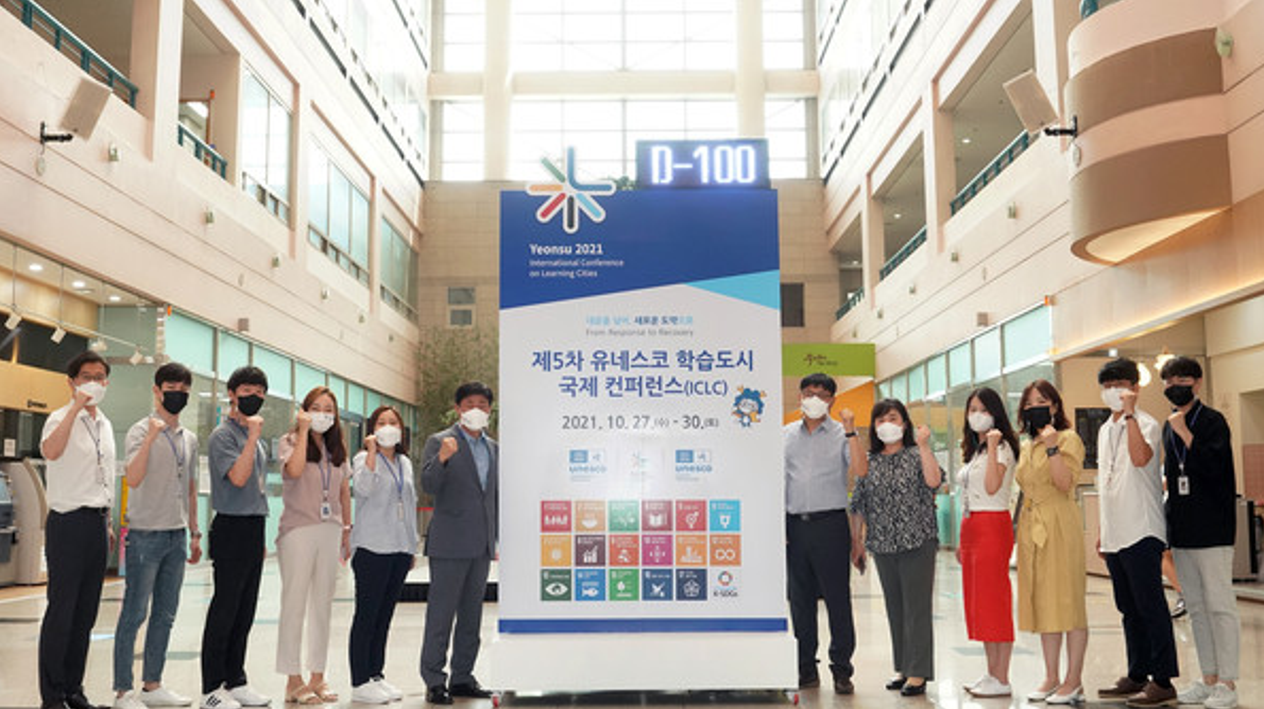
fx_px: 1239
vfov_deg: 31.9
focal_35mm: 37
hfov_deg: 54.0
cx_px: 633
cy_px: 338
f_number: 8
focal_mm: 35
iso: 4000
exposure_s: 1/160
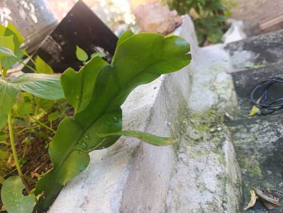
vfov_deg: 59.0
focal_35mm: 23
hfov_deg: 73.8
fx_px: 188
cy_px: 106
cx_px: 142
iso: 500
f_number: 1.6
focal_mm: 6.14
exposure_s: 1/120
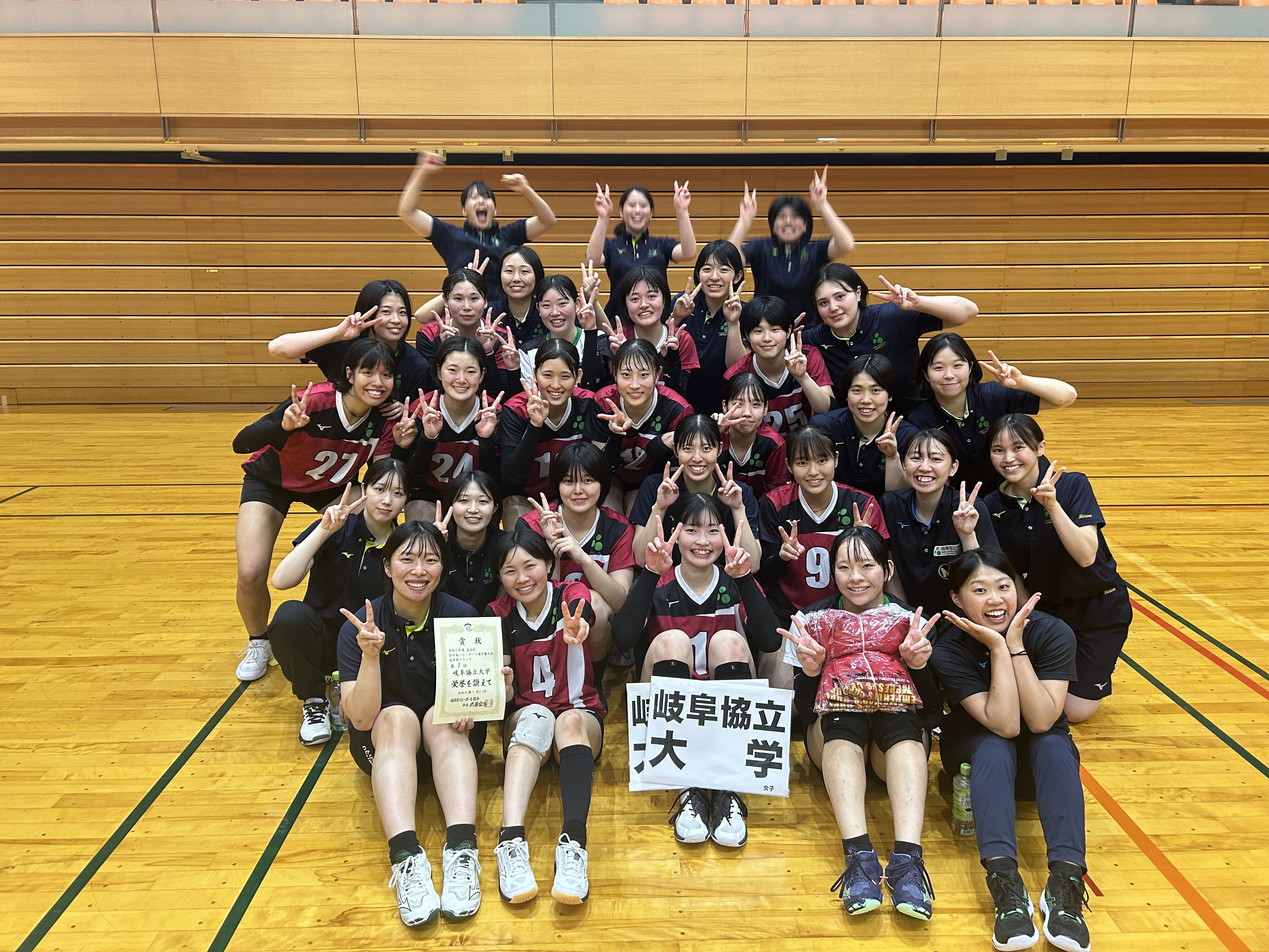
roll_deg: +0.9
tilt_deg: -13.6
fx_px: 953
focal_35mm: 26
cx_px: 634
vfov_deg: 53.1
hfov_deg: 67.3
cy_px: 476
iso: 125
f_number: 1.5
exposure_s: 1/60
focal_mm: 5.7
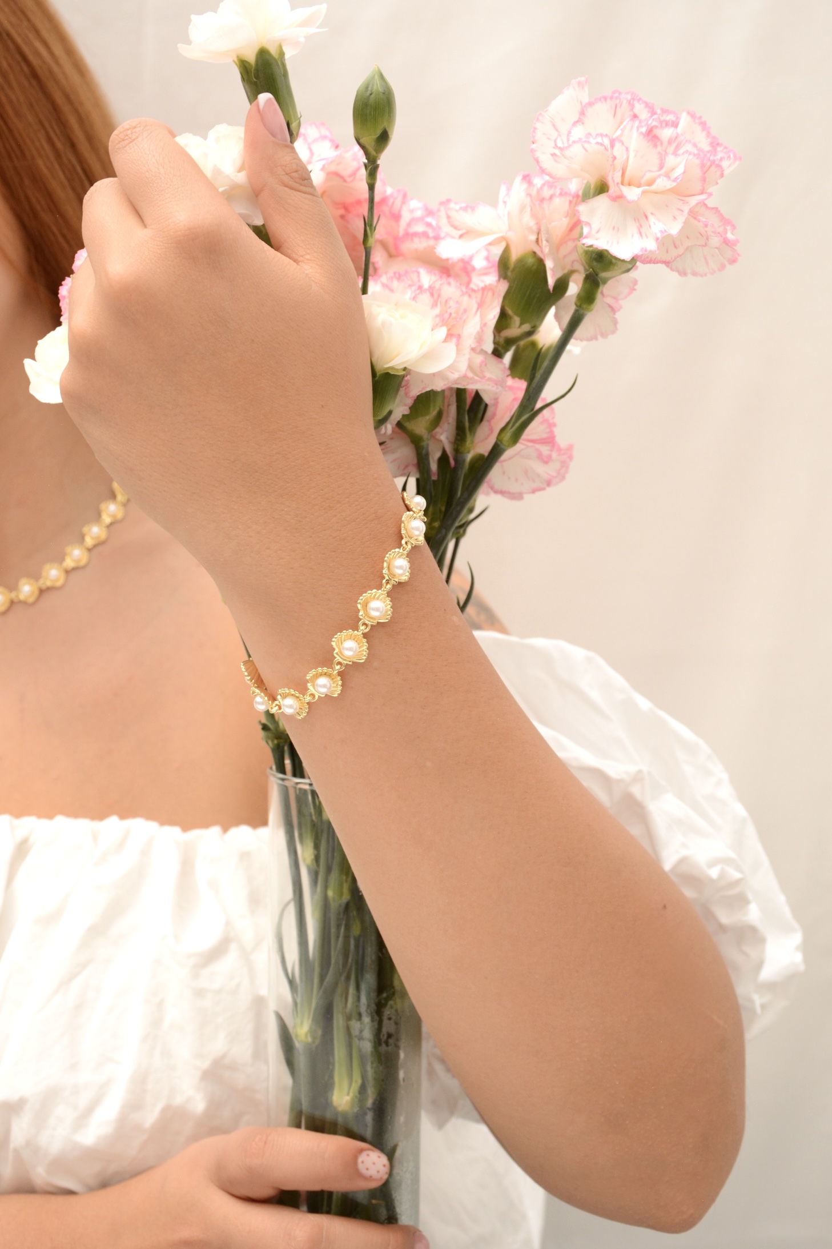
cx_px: 416
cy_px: 624
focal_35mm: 48
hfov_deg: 28.1
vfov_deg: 41.1
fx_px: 1664
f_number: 8
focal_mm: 32
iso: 500
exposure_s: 1/250
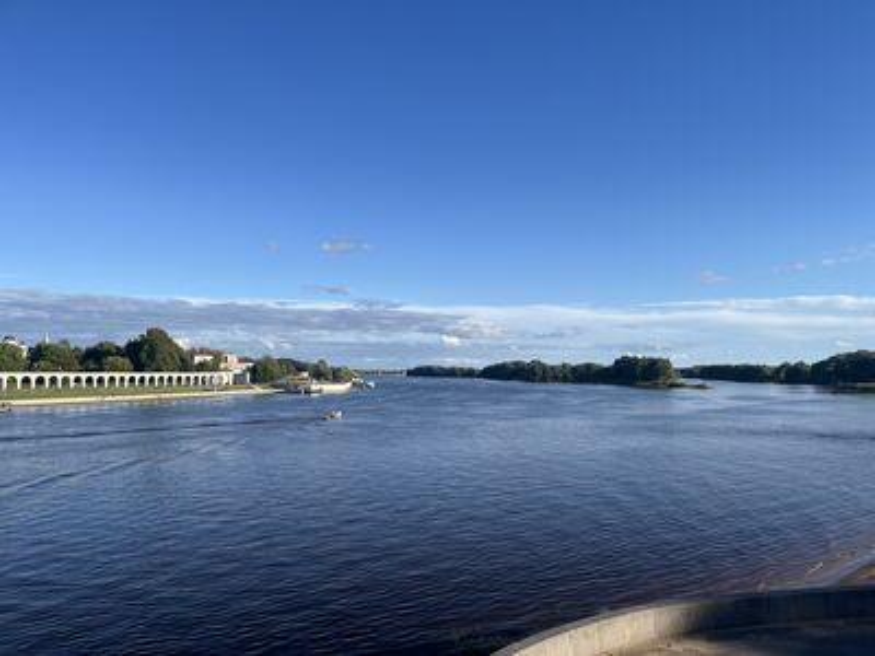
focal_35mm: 26
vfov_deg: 53.1
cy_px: 328
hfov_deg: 67.3
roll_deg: +0.9
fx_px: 657
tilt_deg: +2.6
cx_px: 438
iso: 50
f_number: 1.6
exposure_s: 1/3215
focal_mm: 5.1
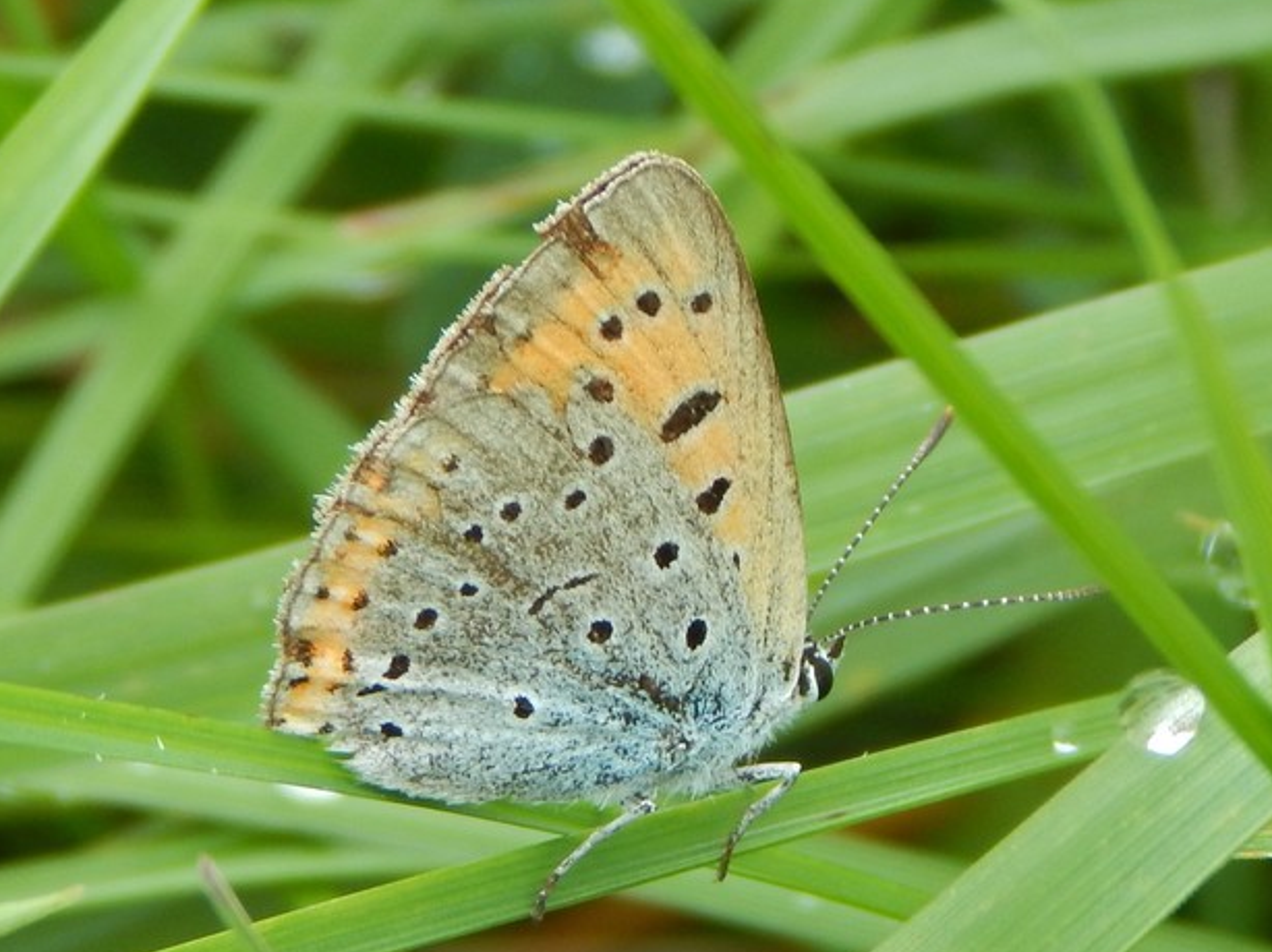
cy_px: 470
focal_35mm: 253
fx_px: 9293
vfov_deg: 5.9
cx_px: 602
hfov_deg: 7.8
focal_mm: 32.8
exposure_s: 1/50
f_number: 5.3
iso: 125
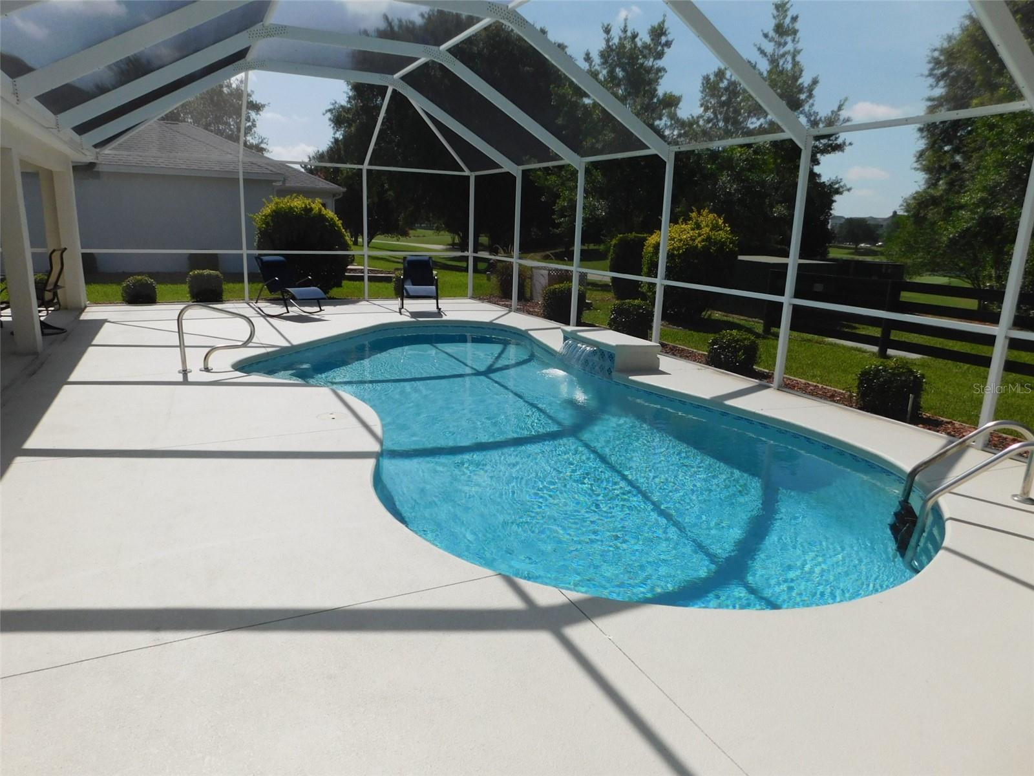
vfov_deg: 58.9
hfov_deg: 73.9
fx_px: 687
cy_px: 388
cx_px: 517
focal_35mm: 23
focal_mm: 4
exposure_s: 1/500
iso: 125
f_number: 6
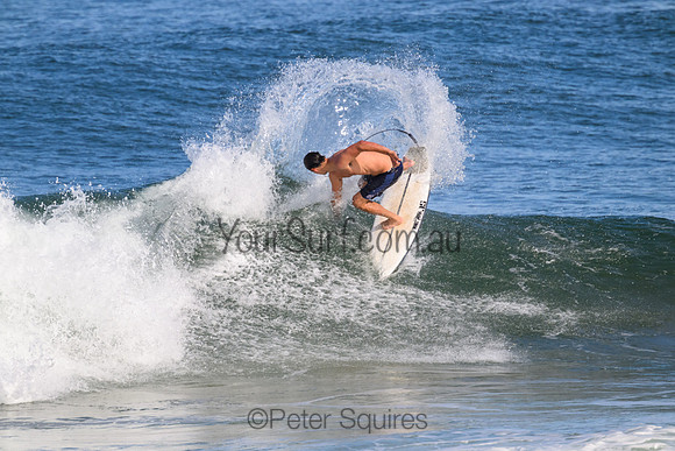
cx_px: 338
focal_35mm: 800
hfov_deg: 2.6
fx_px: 15003
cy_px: 226
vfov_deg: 1.7
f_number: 11
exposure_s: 1/2000
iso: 1600
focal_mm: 800
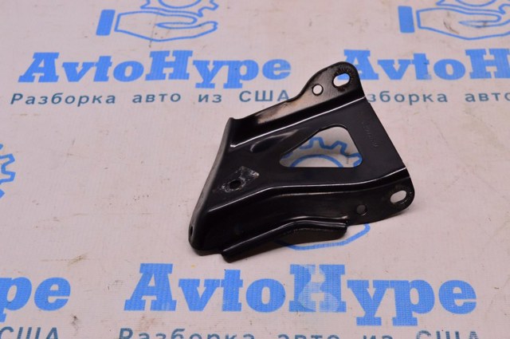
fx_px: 849
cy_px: 170
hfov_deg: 33.4
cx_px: 255
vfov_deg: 22.6
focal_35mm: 60
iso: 1600
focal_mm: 40
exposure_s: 1/125
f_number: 8
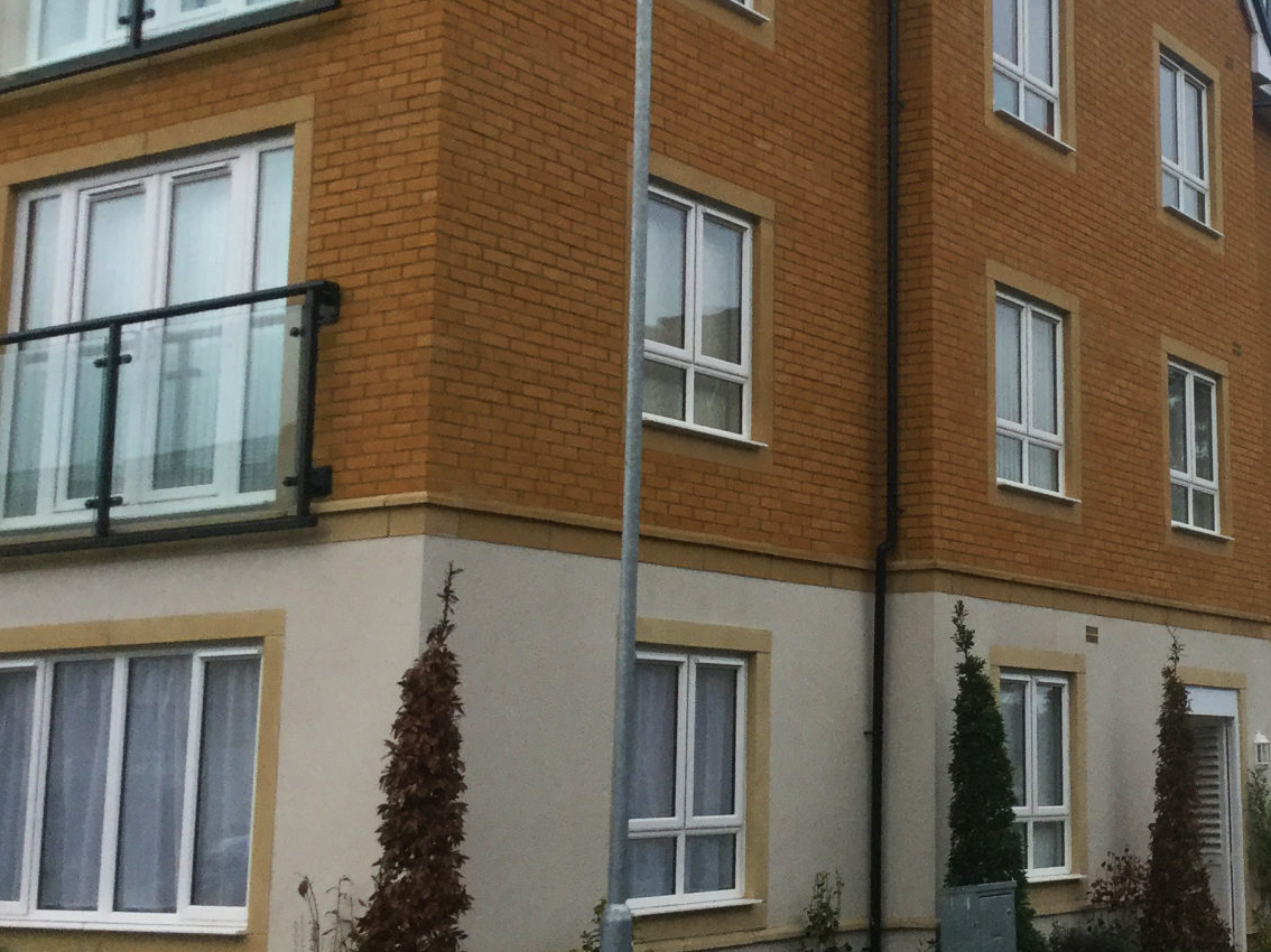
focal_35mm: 56
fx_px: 2056
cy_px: 408
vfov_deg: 26.1
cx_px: 1032
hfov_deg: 33.3
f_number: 2.4
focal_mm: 3.3
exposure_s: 1/33
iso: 64
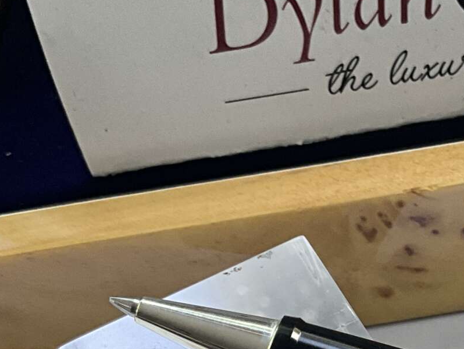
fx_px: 1247
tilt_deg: -53.9
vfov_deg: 15.3
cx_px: 537
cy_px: 421
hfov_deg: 20.0
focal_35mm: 93
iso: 64
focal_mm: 3
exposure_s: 1/108
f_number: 1.8
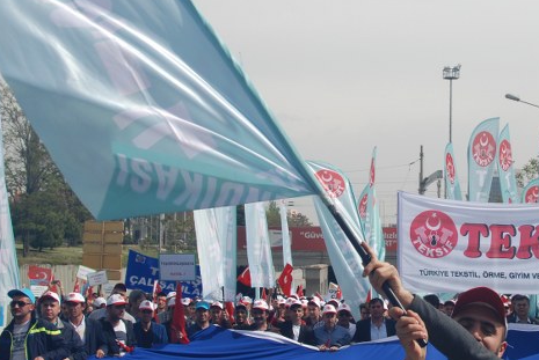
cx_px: 398
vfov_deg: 22.0
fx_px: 929
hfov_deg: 31.8
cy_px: 186
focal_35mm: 62
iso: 100
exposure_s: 1/250
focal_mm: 24
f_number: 8
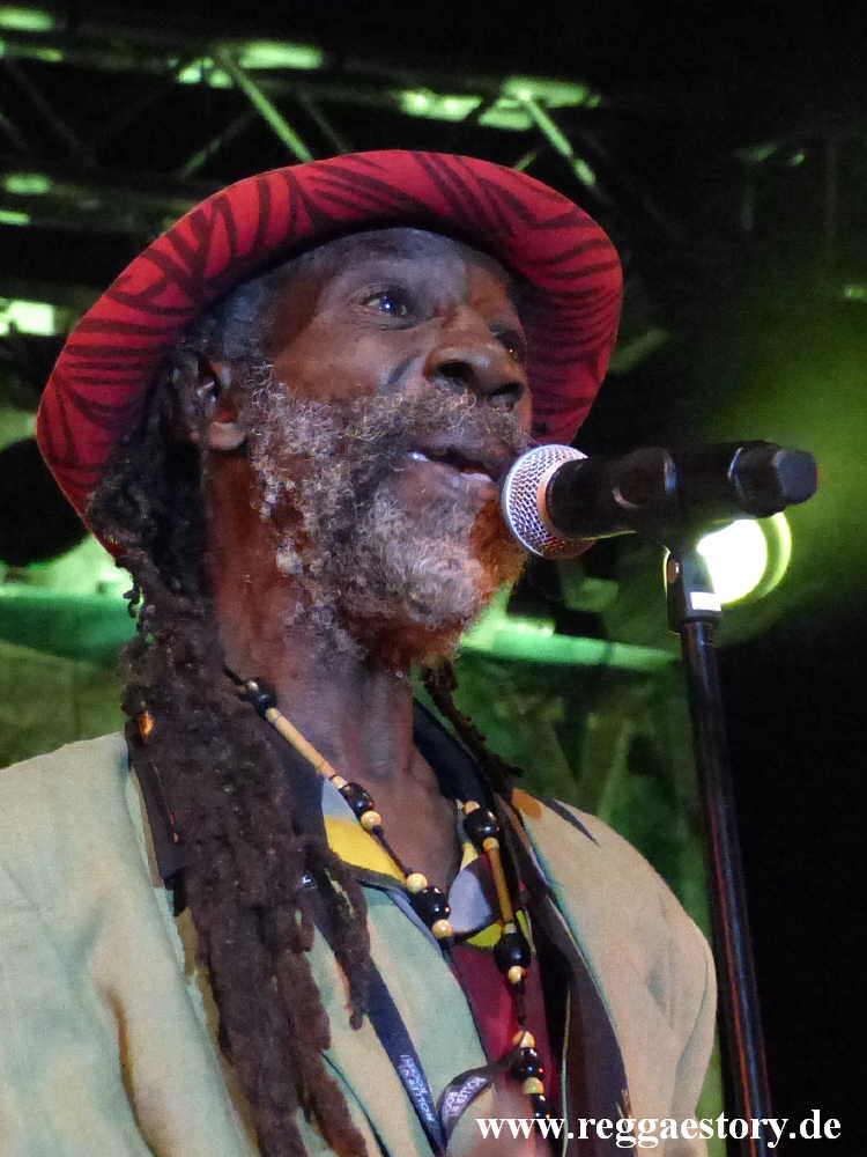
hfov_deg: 13.0
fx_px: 3807
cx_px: 434
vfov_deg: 17.3
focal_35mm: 114
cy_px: 578
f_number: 2.8
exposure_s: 1/160
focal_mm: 20.5
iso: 1600
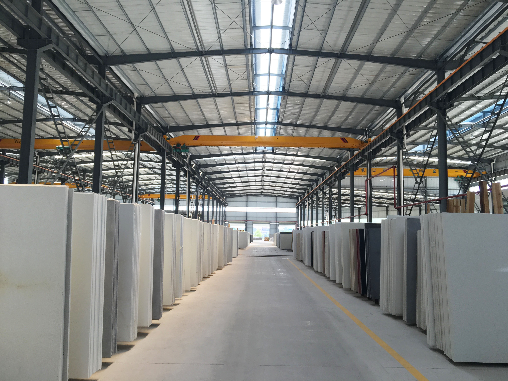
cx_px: 254
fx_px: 426
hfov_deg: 61.7
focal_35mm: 29
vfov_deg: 48.2
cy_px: 190
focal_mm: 4.15
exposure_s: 1/100
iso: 32
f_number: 2.2
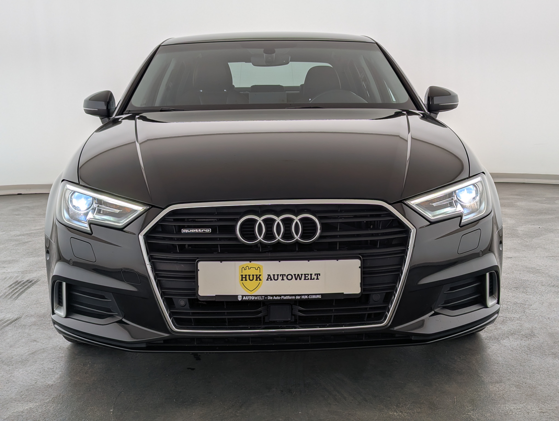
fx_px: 776
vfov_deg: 30.3
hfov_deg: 39.6
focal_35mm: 48
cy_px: 210
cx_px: 280
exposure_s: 1/355
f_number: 1.85
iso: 39
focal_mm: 6.81
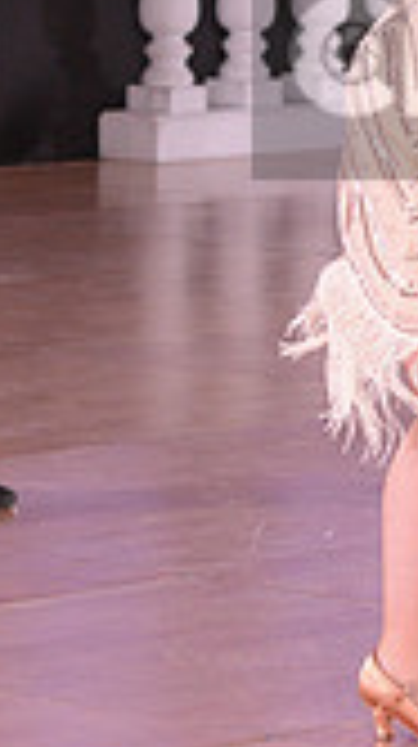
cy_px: 61
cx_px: 742
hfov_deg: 3.3
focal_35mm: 366
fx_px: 7234
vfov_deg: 5.9
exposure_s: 1/250
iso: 3200
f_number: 7.1
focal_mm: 100
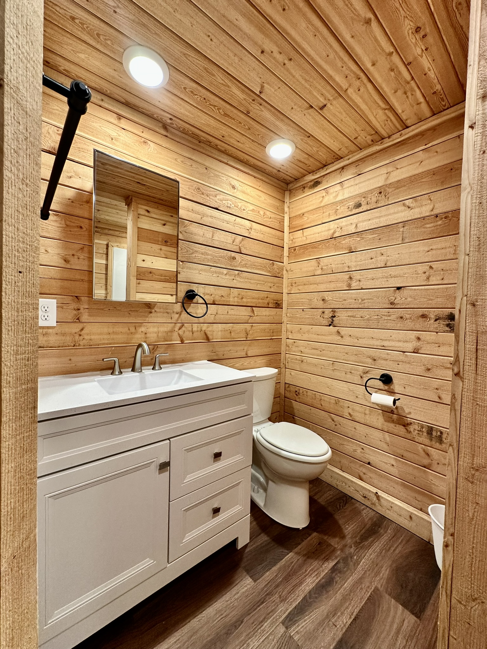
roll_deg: -1.0
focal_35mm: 14
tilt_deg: -1.1
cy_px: 324
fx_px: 263
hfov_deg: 85.7
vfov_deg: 102.1
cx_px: 244
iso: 160
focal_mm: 2.22
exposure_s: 1/120
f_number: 2.2
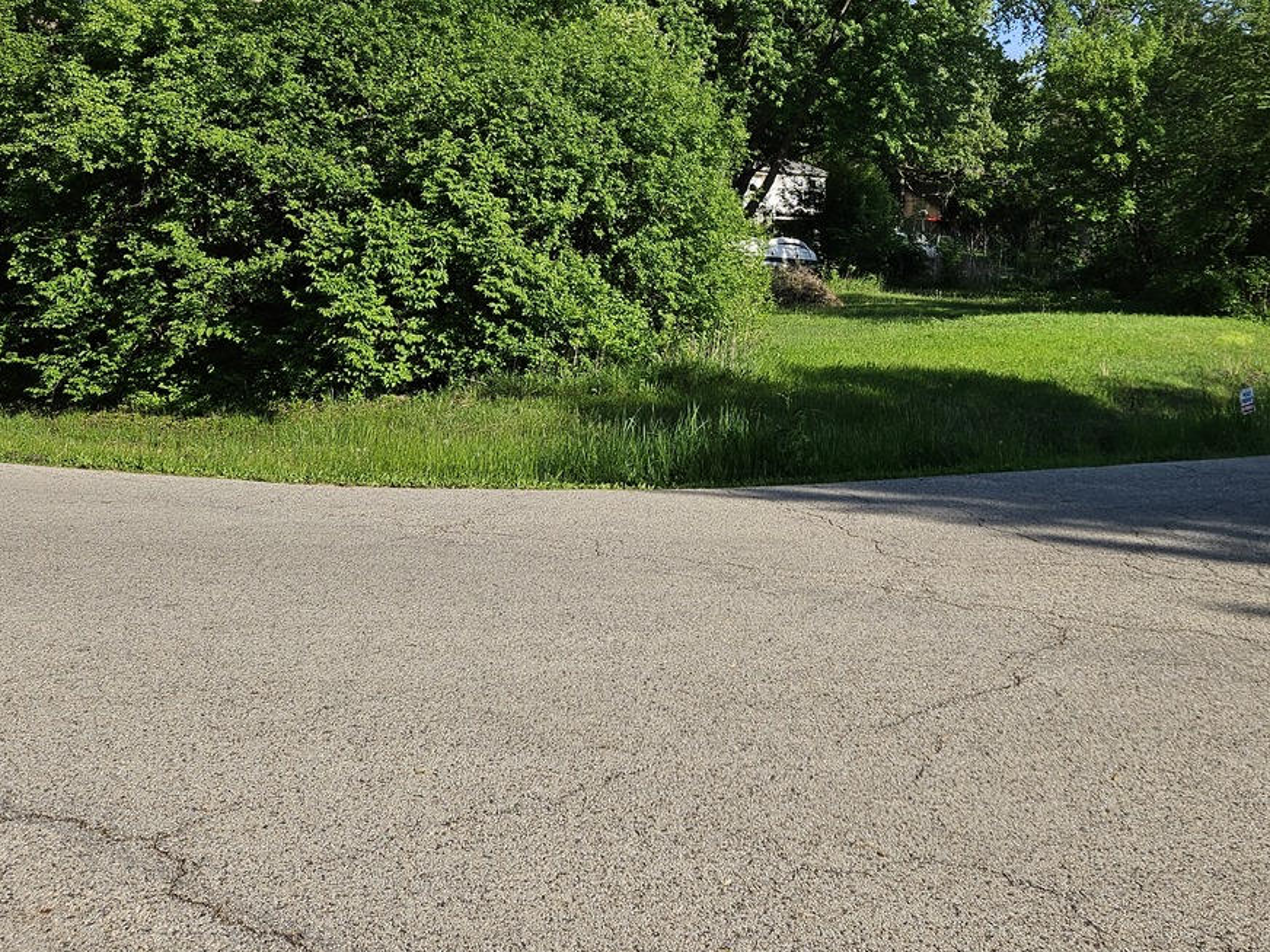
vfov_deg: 36.6
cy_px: 215
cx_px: 886
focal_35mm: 38
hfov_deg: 47.8
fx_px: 1394
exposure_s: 1/1606
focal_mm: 5.4
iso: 25
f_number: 1.8
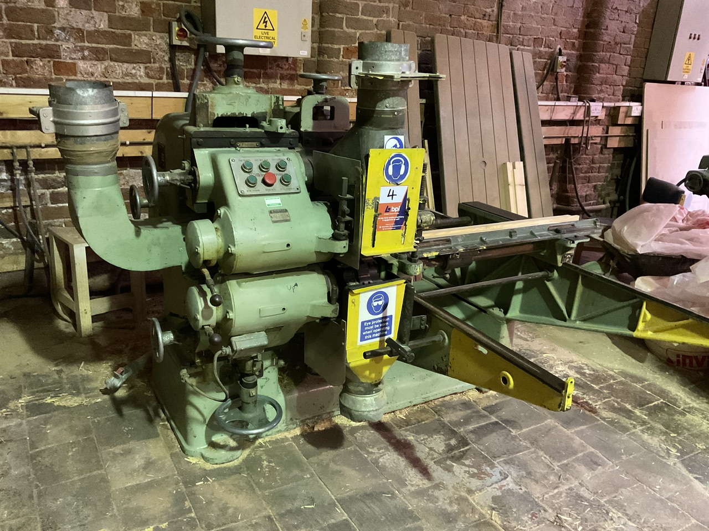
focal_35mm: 29
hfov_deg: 61.7
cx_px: 354
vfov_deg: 48.2
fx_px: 594
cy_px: 266
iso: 500
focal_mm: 3
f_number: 1.8
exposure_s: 1/25
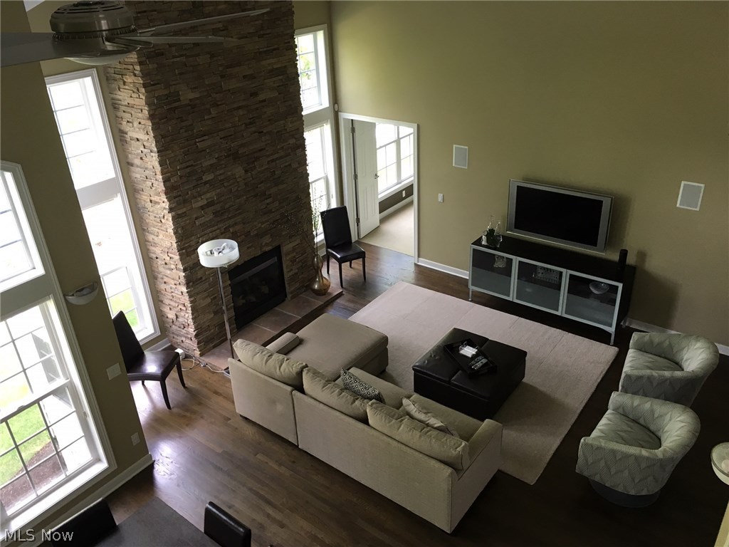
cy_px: 274
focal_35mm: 29
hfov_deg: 61.7
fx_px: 611
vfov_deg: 48.2
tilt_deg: -29.6
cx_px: 364
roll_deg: +1.9
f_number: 2.2
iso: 32
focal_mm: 4.15
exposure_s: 1/30
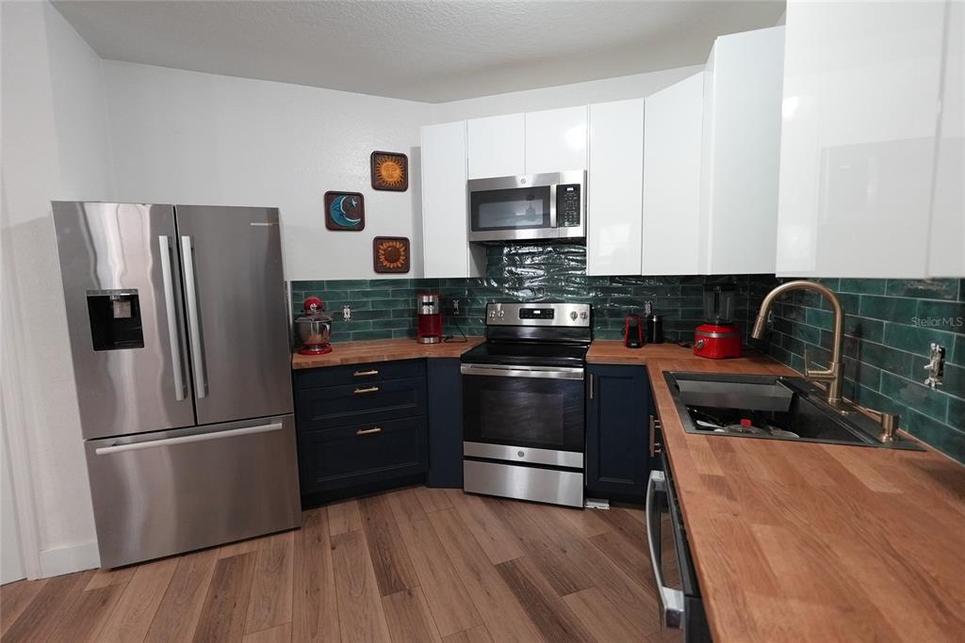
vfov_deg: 73.8
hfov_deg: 96.7
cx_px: 482
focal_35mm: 16
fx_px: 429
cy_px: 322
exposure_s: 1/160
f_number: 2.2
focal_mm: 11
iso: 1250
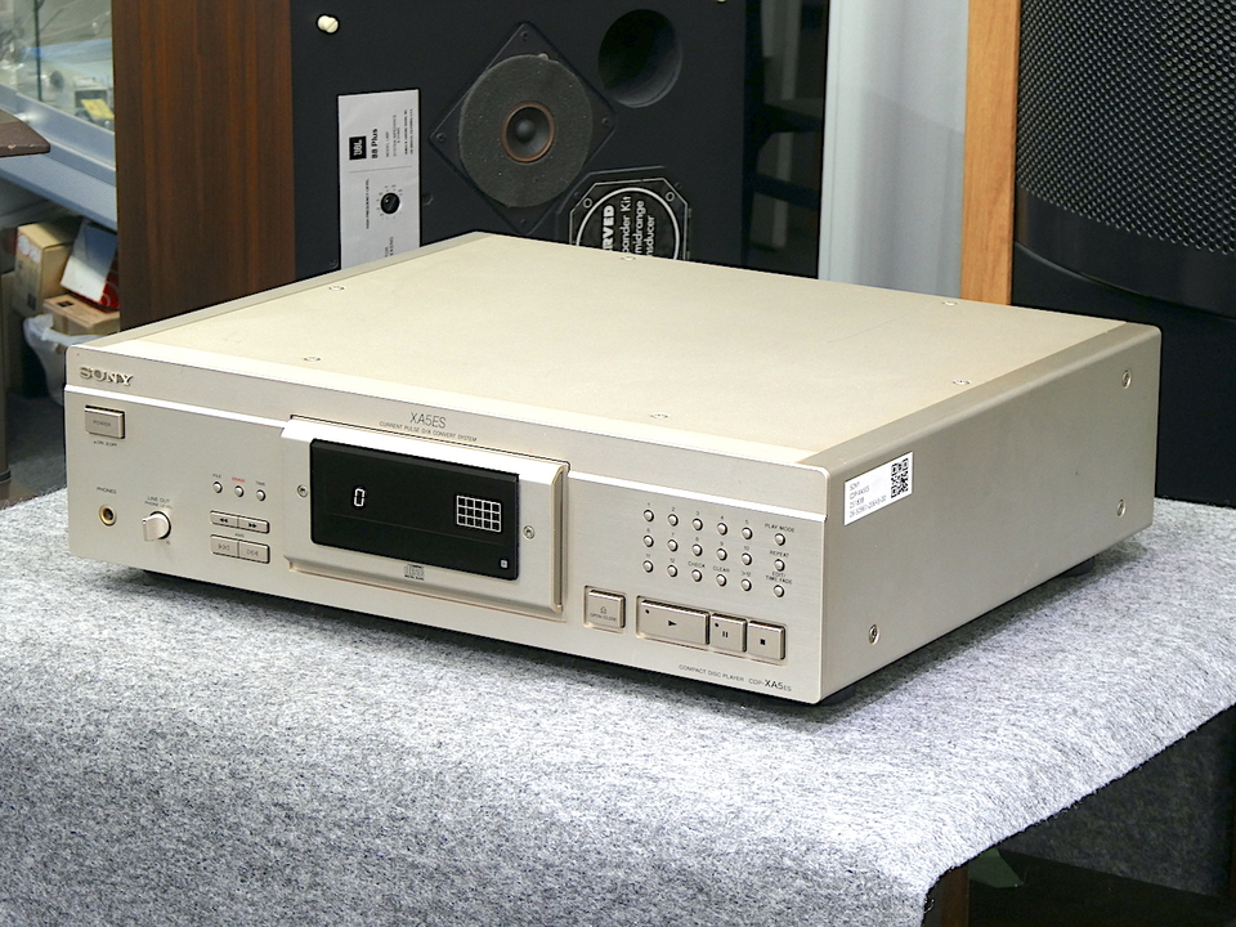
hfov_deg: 18.5
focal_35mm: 106
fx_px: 3785
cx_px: 618
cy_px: 464
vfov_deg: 14.0
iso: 100
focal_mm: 19
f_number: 5.1
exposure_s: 1/4
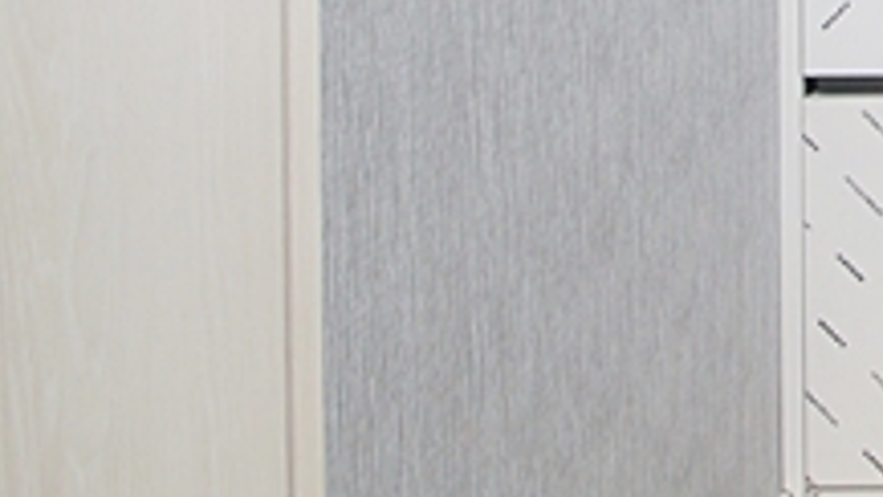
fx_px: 1358
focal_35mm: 58
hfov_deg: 27.2
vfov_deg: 17.0
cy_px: -403
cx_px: 1270
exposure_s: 1/20
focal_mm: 10
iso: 400
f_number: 4
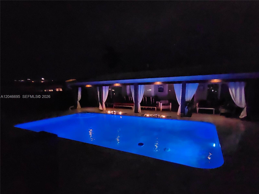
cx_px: 130
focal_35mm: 13
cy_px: 97
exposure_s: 1/17.2
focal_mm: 1.74
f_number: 2.2
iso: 2500
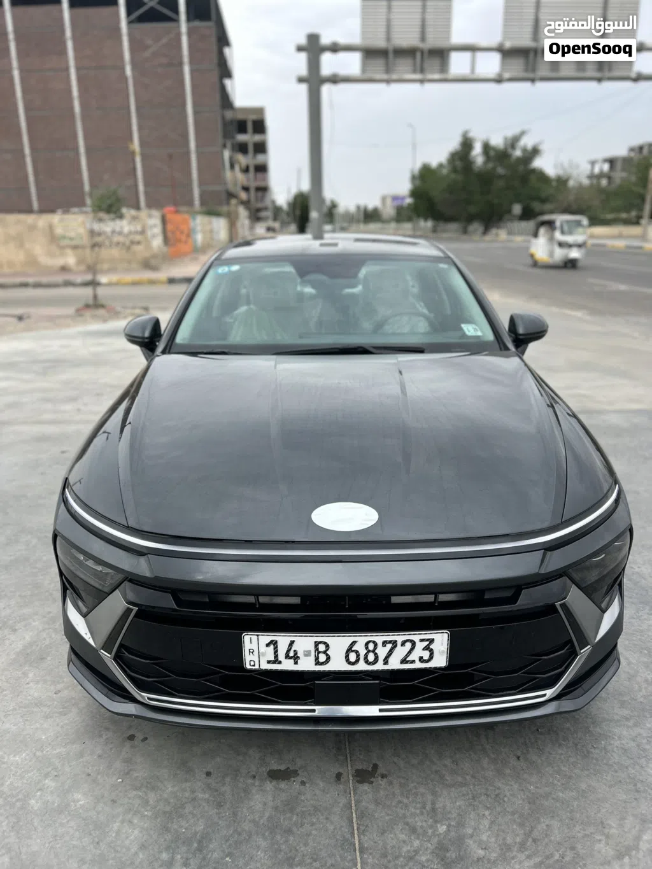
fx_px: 653
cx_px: 326
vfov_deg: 67.3
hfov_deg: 53.1
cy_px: 434
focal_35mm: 26
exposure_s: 1/2513
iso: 50
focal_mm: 5.7
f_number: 1.5
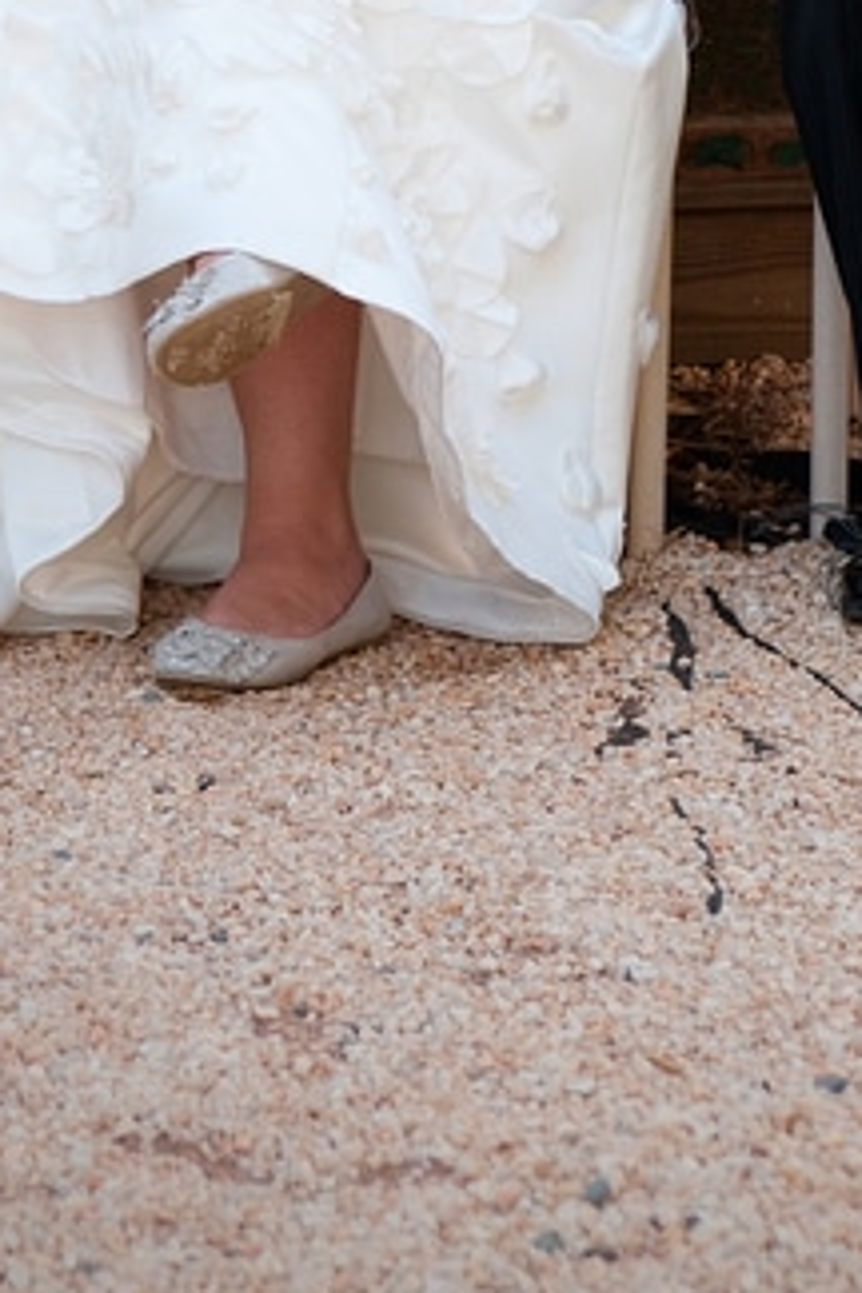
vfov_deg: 12.7
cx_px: 575
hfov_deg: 8.8
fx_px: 5603
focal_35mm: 156
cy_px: -459
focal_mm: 56
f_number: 4
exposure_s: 1/320
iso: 500
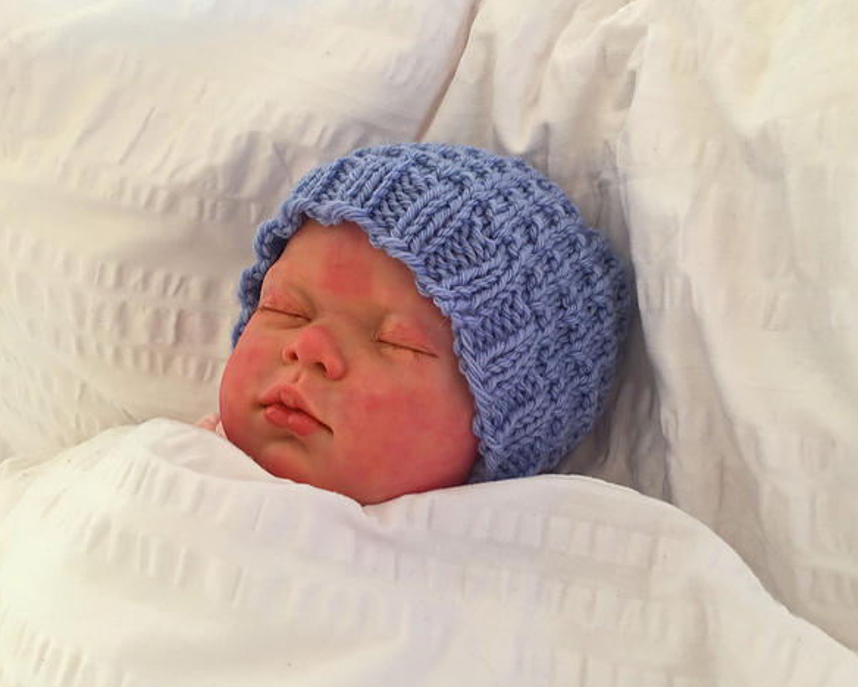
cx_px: 451
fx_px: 788
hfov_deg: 57.1
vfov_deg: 47.2
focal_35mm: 31
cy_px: 342
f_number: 2.2
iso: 32
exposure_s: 1/50
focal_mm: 4.15
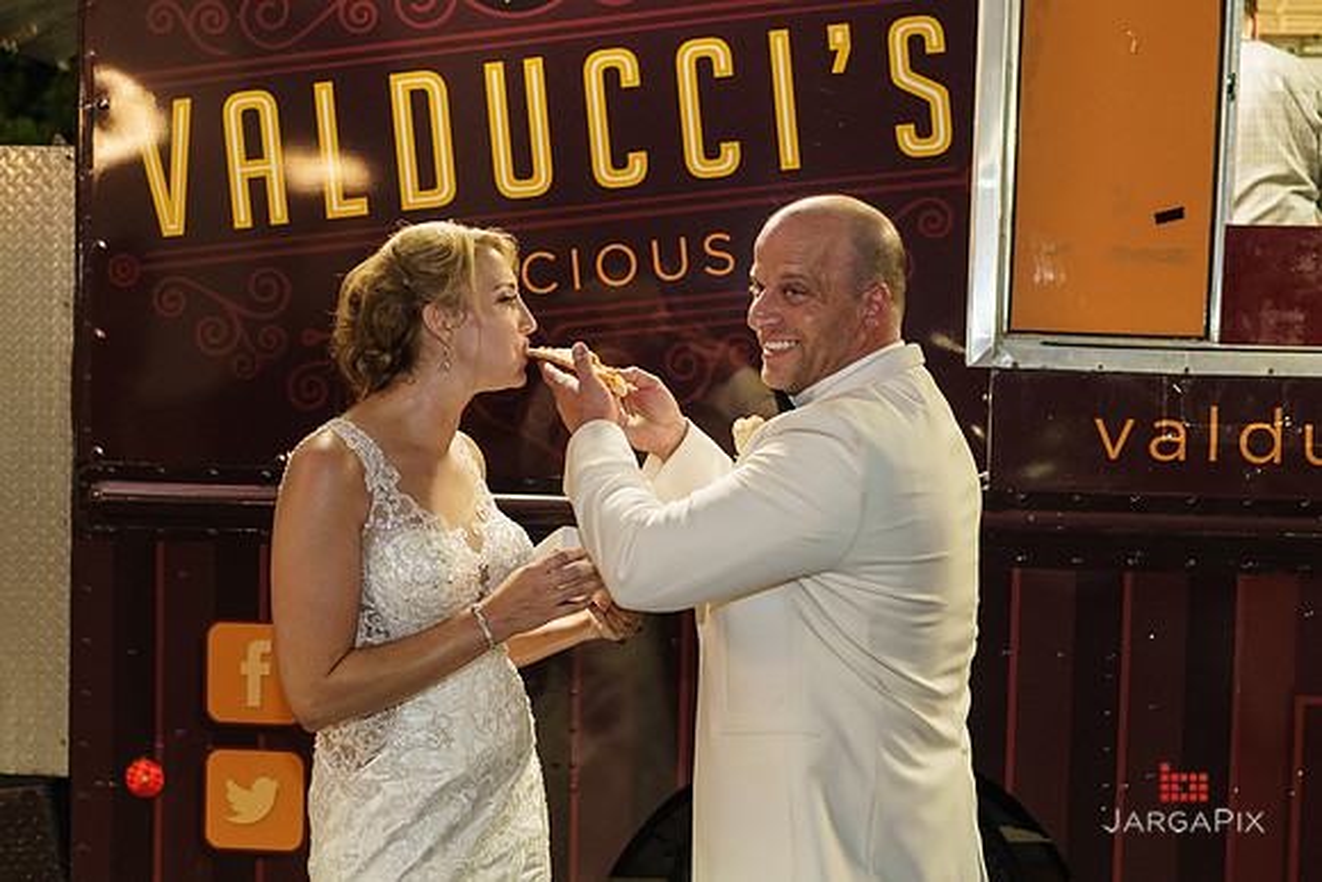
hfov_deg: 38.2
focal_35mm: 52
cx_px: 661
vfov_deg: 26.0
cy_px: 441
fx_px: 1910
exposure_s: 1/160
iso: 2000
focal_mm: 35
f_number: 2
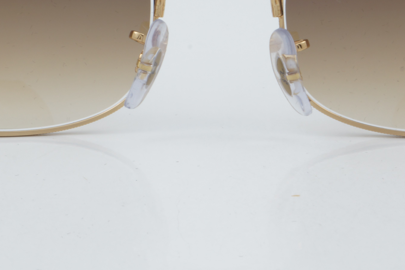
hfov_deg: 11.2
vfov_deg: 7.5
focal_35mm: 183
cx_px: 218
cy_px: 23
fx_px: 2060
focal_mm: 55
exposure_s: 1/4
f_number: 29
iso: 100
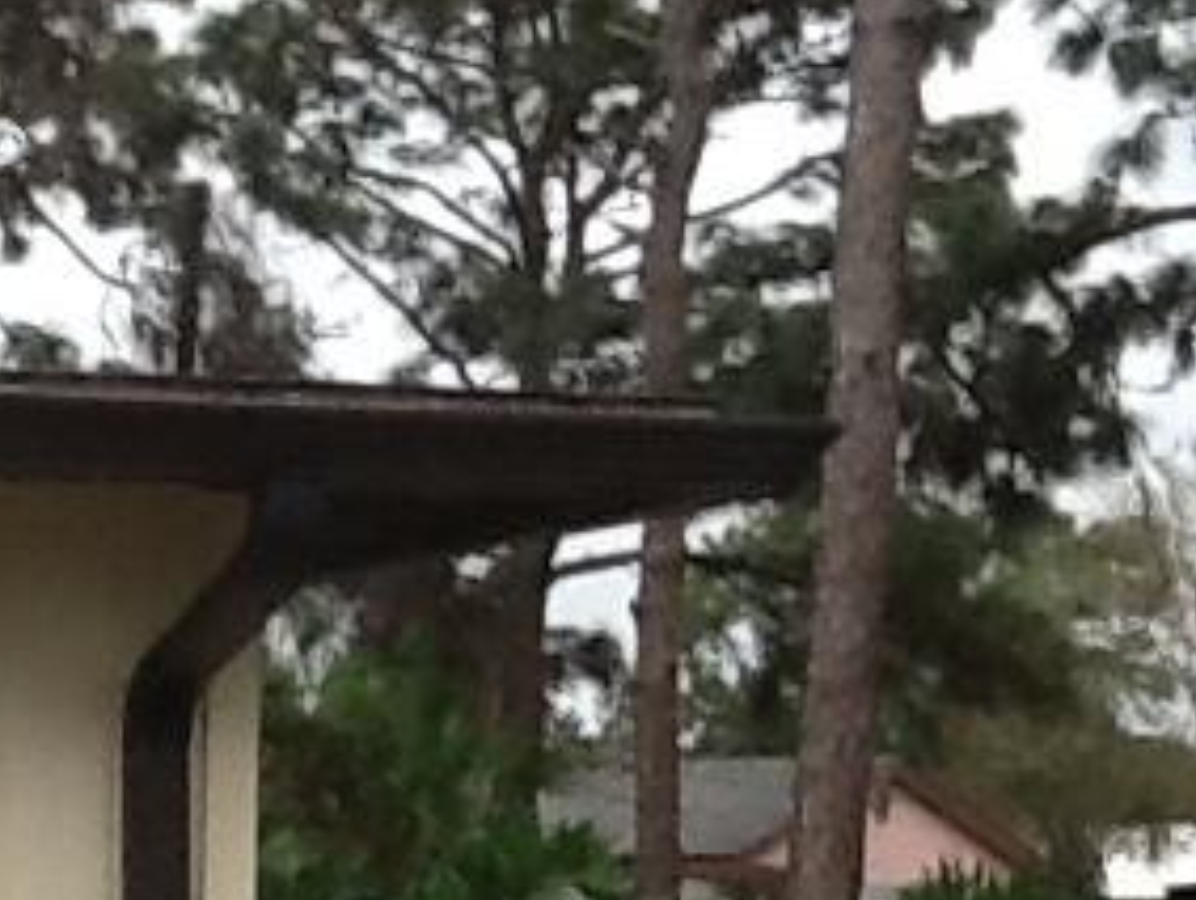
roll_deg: -0.8
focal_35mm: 149
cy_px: 1090
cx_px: -511
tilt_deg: -2.3
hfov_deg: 12.7
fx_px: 5155
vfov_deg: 9.8
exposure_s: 1/262
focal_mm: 2.03
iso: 40
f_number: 2.4
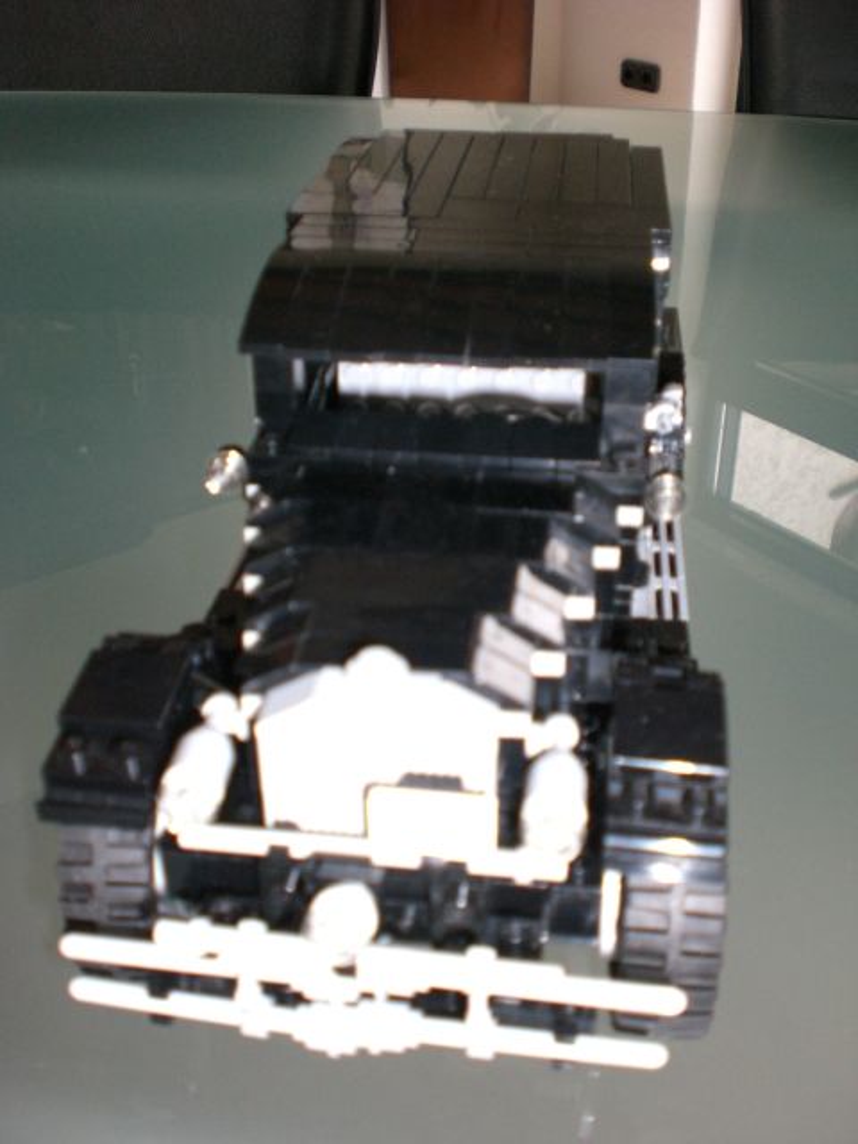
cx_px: 429
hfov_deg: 37.7
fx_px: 1256
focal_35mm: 38
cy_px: 572
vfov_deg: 49.0
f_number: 3.1
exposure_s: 1/60
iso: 200
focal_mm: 6.3
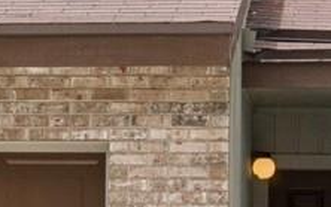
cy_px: 289
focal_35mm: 220
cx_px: 349
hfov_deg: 9.4
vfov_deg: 5.9
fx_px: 1986
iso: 200
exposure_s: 1/250
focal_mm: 20
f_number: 8
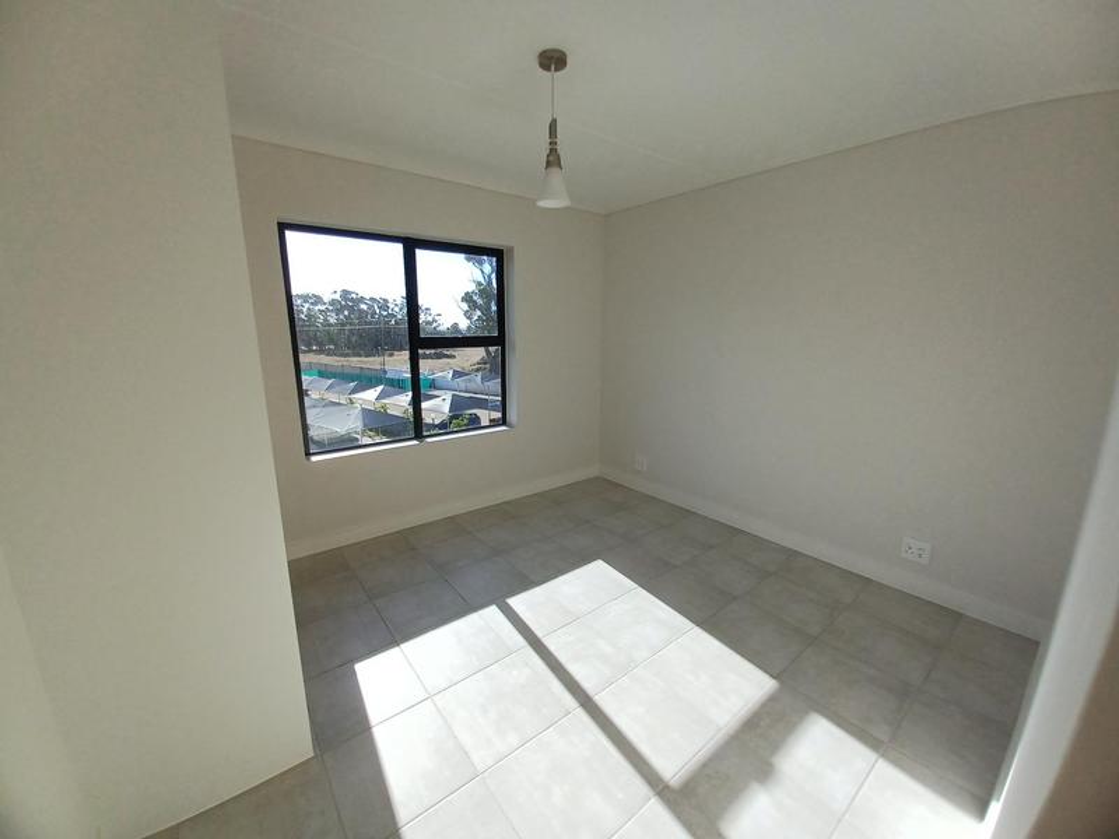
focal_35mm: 13
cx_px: 560
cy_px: 420
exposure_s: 1/869
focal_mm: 1.42
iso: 40
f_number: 2.2
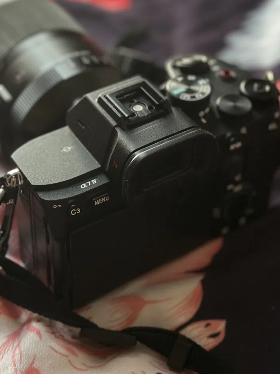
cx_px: 128
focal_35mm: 69
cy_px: 107
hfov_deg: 21.3
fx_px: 744
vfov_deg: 27.9
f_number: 1.78
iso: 400
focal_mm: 6.86
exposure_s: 1/59
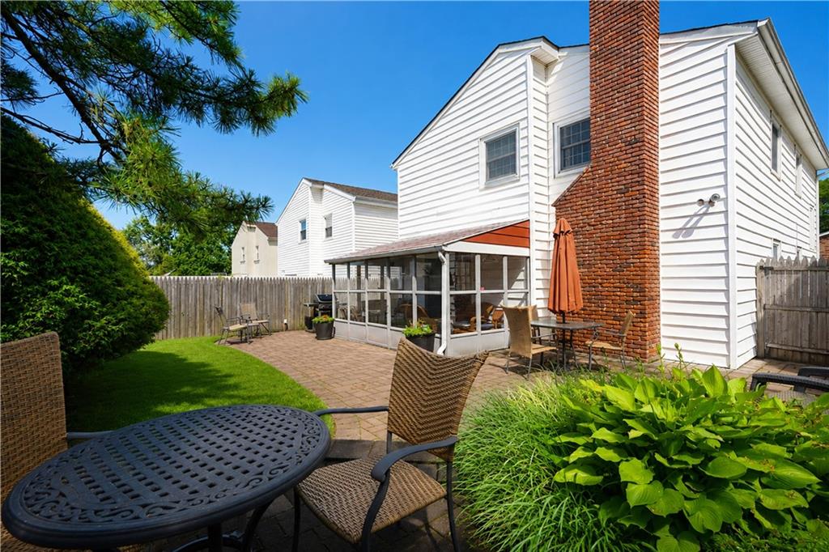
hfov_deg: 96.8
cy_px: 276
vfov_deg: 73.7
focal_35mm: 16
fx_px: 368
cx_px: 414
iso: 100
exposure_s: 1/250
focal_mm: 16
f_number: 8
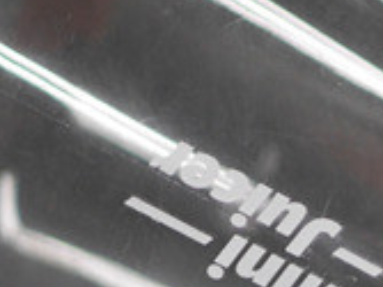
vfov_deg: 8.0
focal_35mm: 180
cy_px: 501
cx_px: 725
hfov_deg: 10.3
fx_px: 1990
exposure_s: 1/80
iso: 200
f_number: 1.7
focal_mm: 15
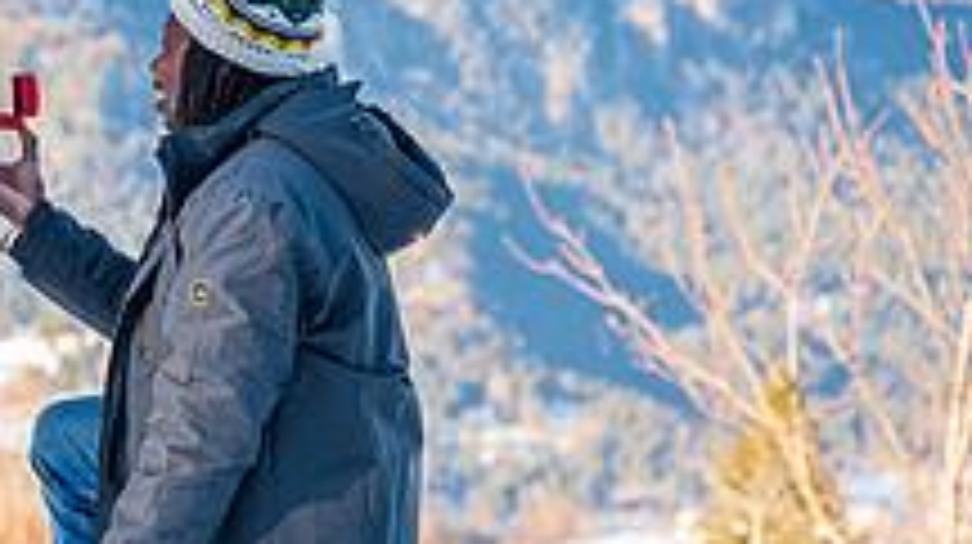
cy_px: 315
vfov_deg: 6.1
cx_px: 36
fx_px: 5072
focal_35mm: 197
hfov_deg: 10.9
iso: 100
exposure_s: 1/160
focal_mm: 70
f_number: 3.2
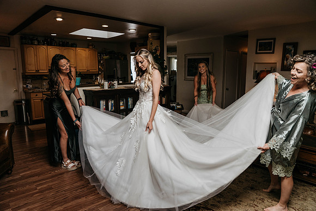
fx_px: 211
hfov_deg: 73.7
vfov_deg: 53.2
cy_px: 106
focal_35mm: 24
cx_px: 158
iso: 1000
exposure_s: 1/1000
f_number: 2.8
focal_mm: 24
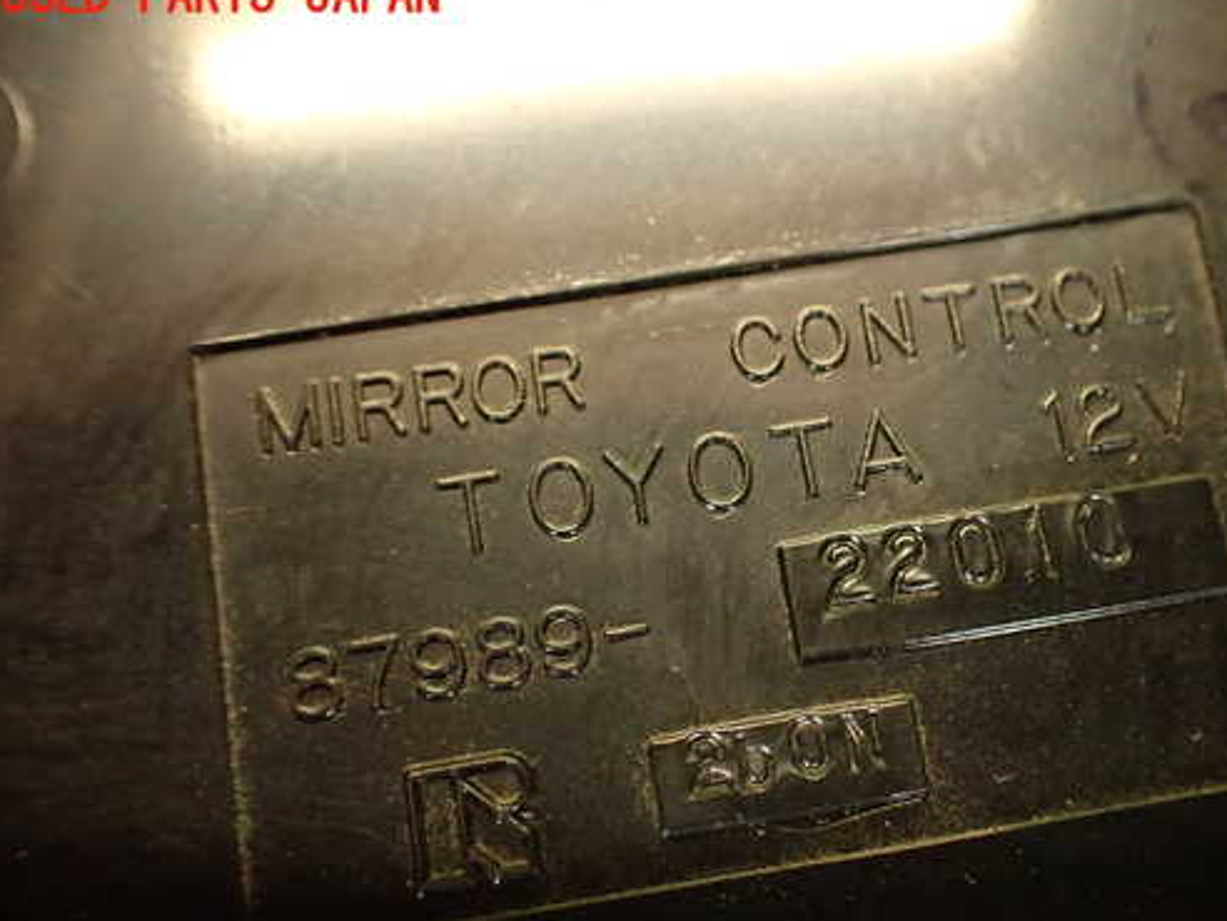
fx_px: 1382
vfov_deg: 36.7
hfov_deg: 47.6
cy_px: 527
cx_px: 736
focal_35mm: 39
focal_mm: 5.79
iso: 640
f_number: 2.4
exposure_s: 1/30
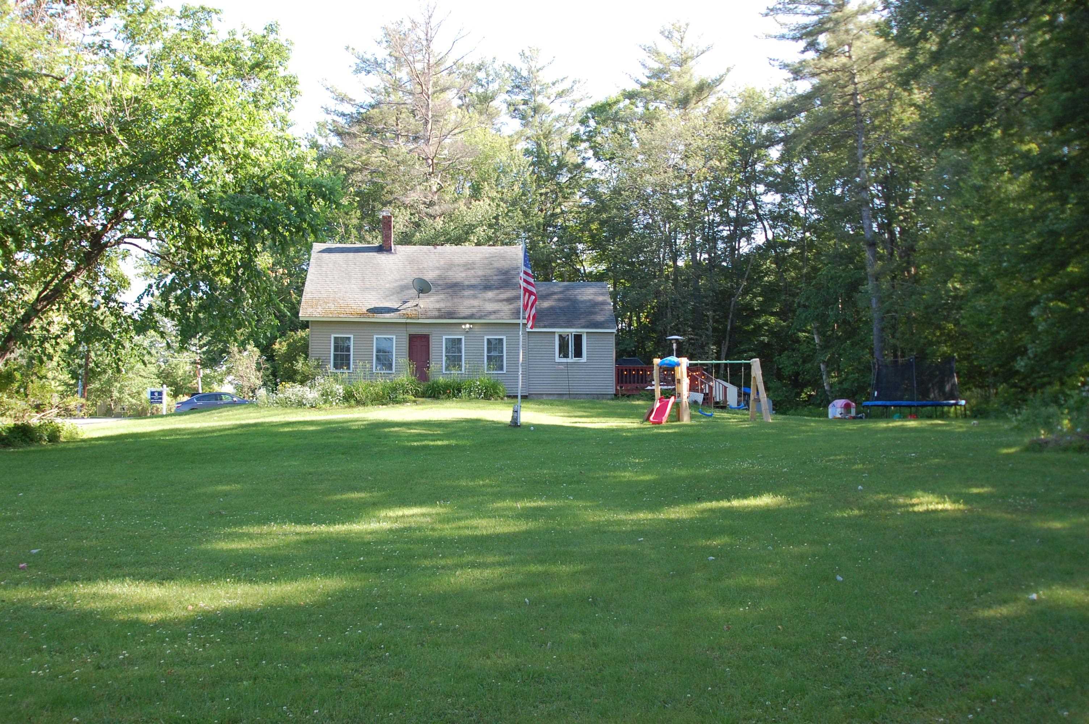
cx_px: 544
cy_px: 362
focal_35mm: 36
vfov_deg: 36.8
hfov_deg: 53.2
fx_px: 1088
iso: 280
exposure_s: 1/125
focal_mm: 24
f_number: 5.6
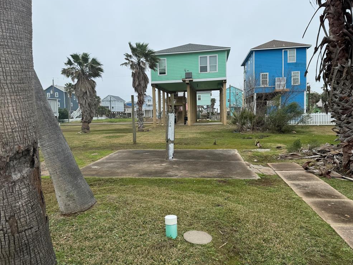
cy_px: 127
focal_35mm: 25
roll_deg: +0.5
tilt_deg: -4.1
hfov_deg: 69.4
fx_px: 255
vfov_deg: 54.9
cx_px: 172
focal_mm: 6.86
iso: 80
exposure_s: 1/2105
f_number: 1.78
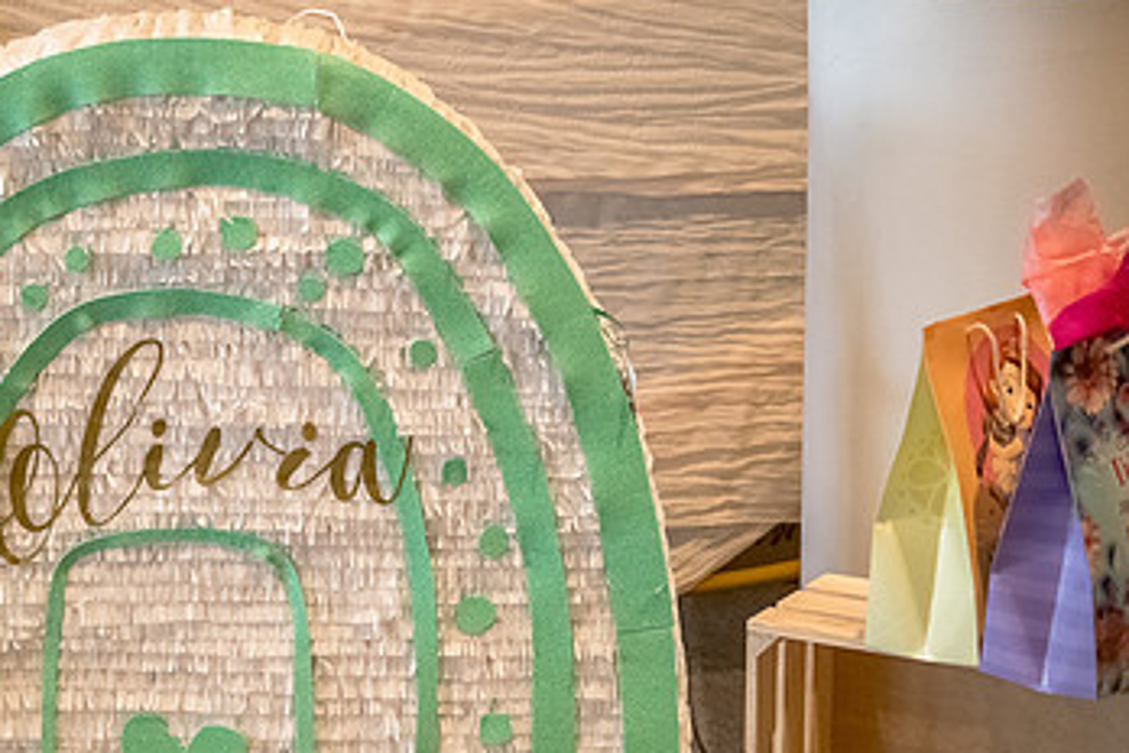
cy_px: 518
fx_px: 3136
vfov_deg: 13.7
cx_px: 243
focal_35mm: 100
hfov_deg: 20.2
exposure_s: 1/250
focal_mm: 60
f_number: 3.5
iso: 3200
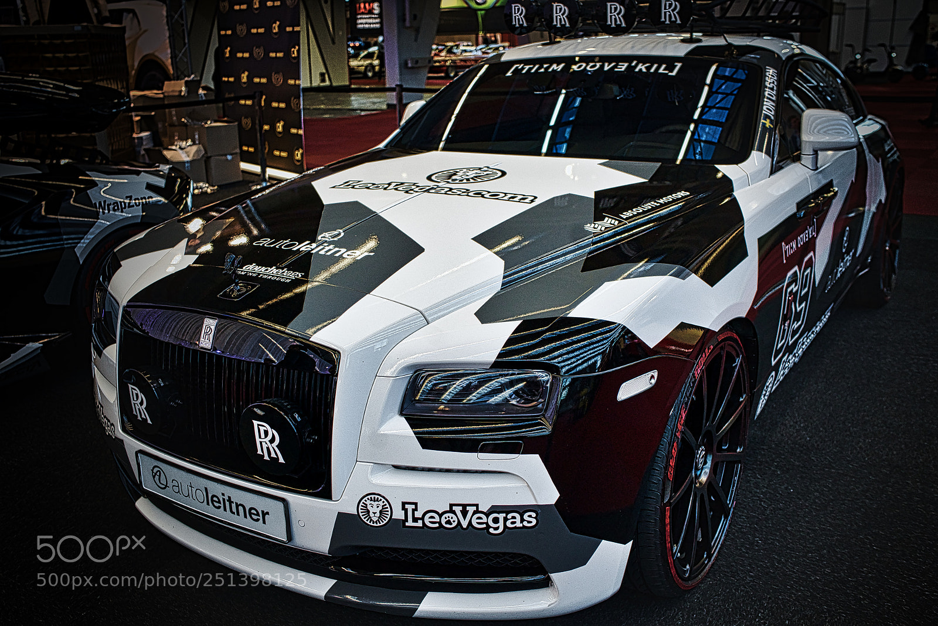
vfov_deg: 37.9
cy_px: 313
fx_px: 912
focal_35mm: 35
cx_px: 469
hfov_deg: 54.4
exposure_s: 1/40
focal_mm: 35
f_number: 4
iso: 1000
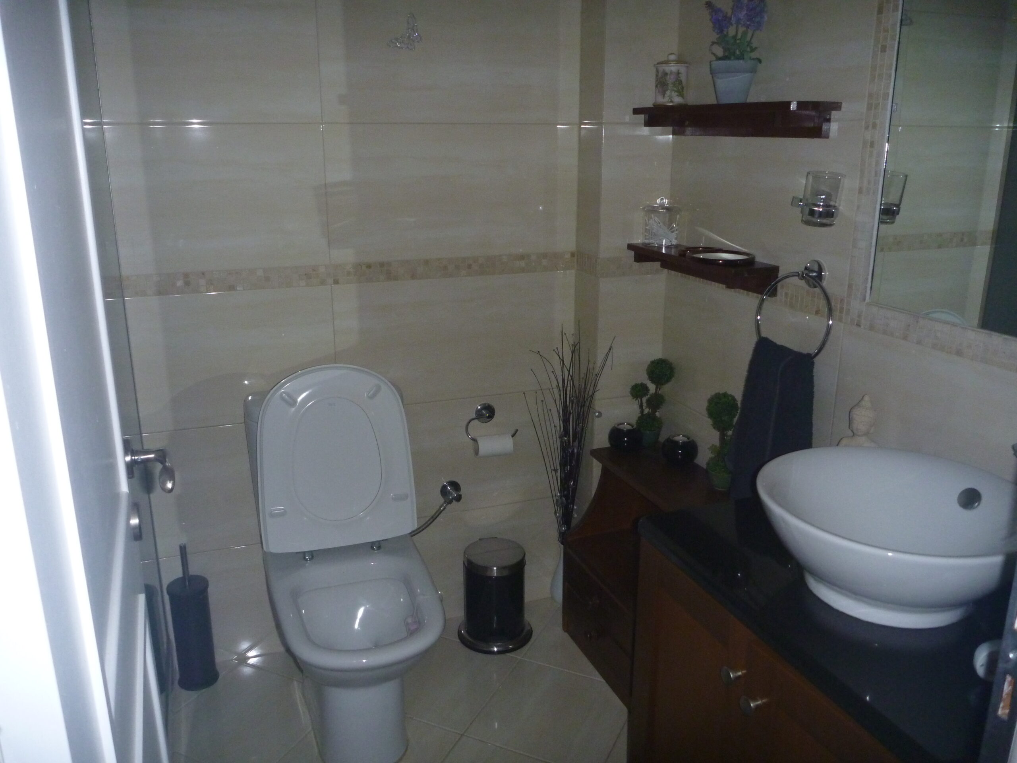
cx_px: 508
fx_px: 823
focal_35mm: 28
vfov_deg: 49.7
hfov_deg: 63.4
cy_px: 382
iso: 250
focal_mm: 4.9
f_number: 3.3
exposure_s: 1/30
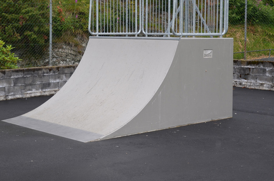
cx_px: 118
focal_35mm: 71
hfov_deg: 28.5
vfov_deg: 19.0
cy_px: 56
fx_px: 539
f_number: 4.2
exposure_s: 1/160
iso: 200
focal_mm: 34
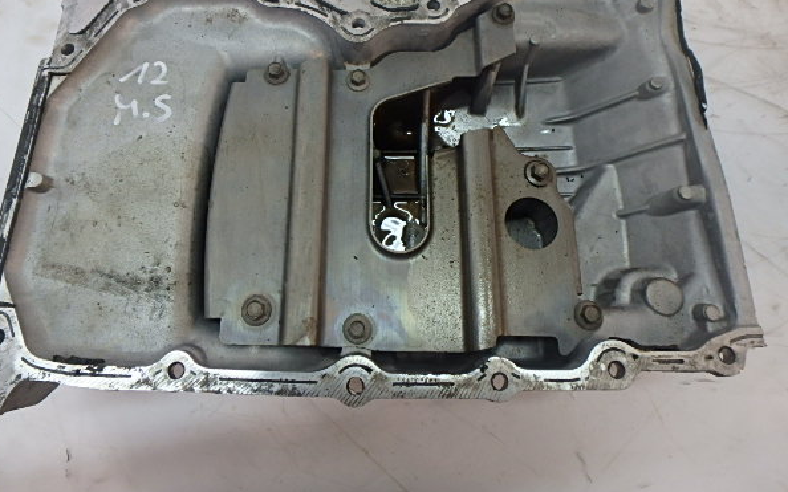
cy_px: 178
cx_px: 365
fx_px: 515
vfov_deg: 50.4
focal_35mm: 24
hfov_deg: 74.7
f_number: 3.5
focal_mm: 3.7
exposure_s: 1/50
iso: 200
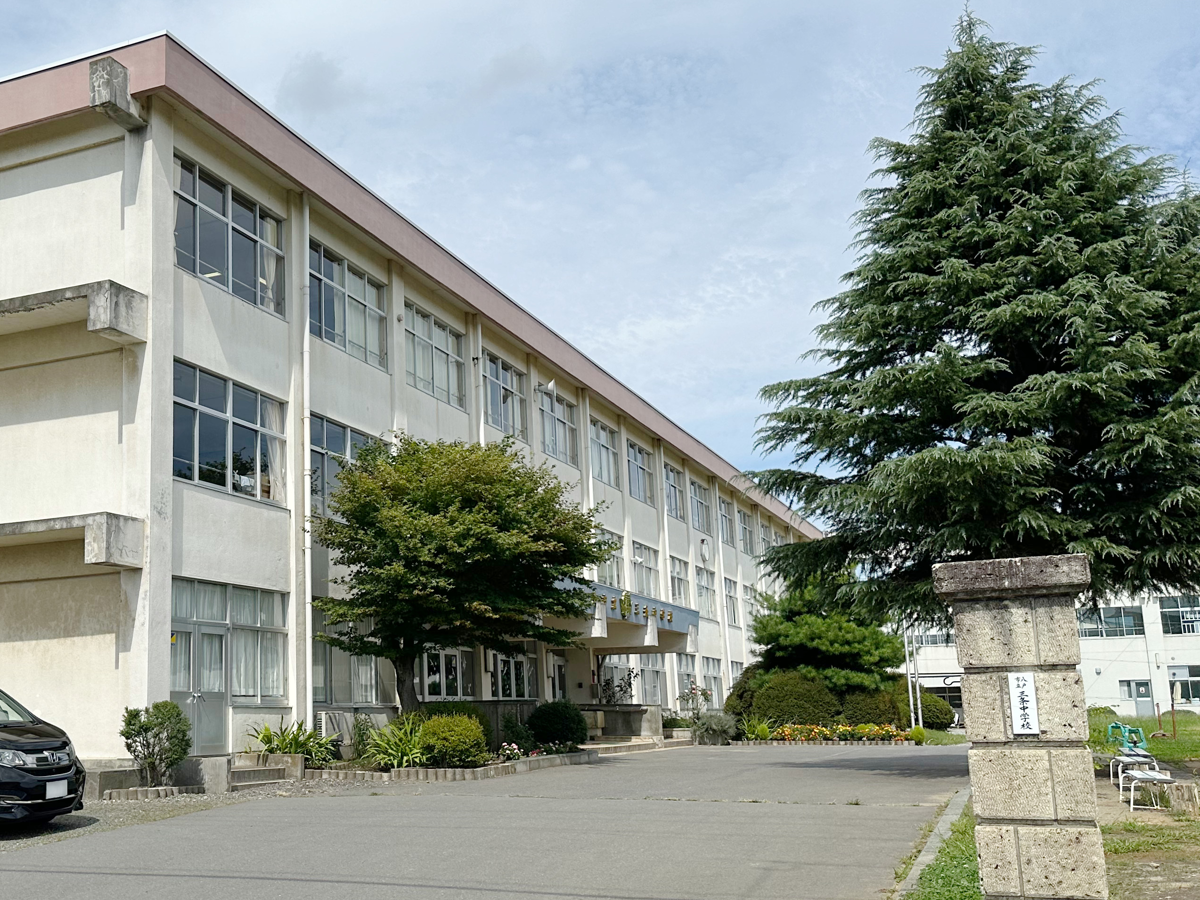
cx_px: 336
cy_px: 464
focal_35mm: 38
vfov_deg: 37.7
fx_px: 1317
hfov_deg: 47.6
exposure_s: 1/6211
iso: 80
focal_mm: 6.86
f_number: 1.78
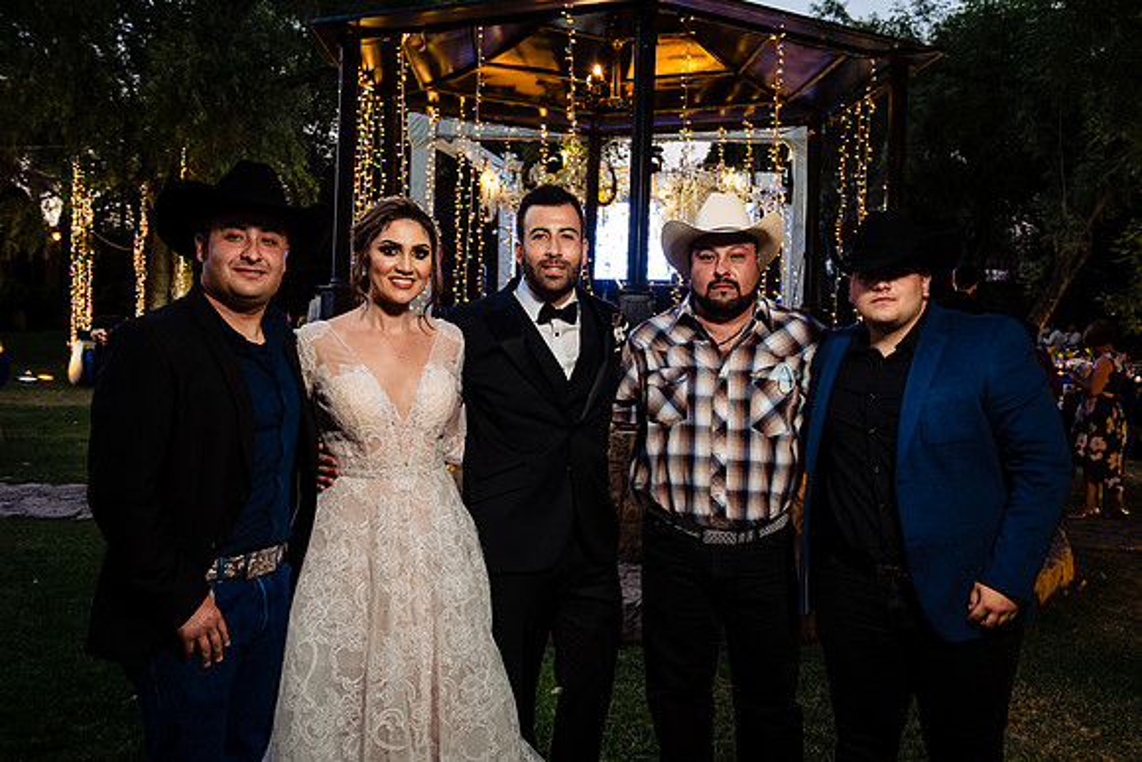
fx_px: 1110
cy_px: 381
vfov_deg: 37.9
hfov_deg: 54.4
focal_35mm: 35
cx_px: 571
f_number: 5.6
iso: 1600
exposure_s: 1/80
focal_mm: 35
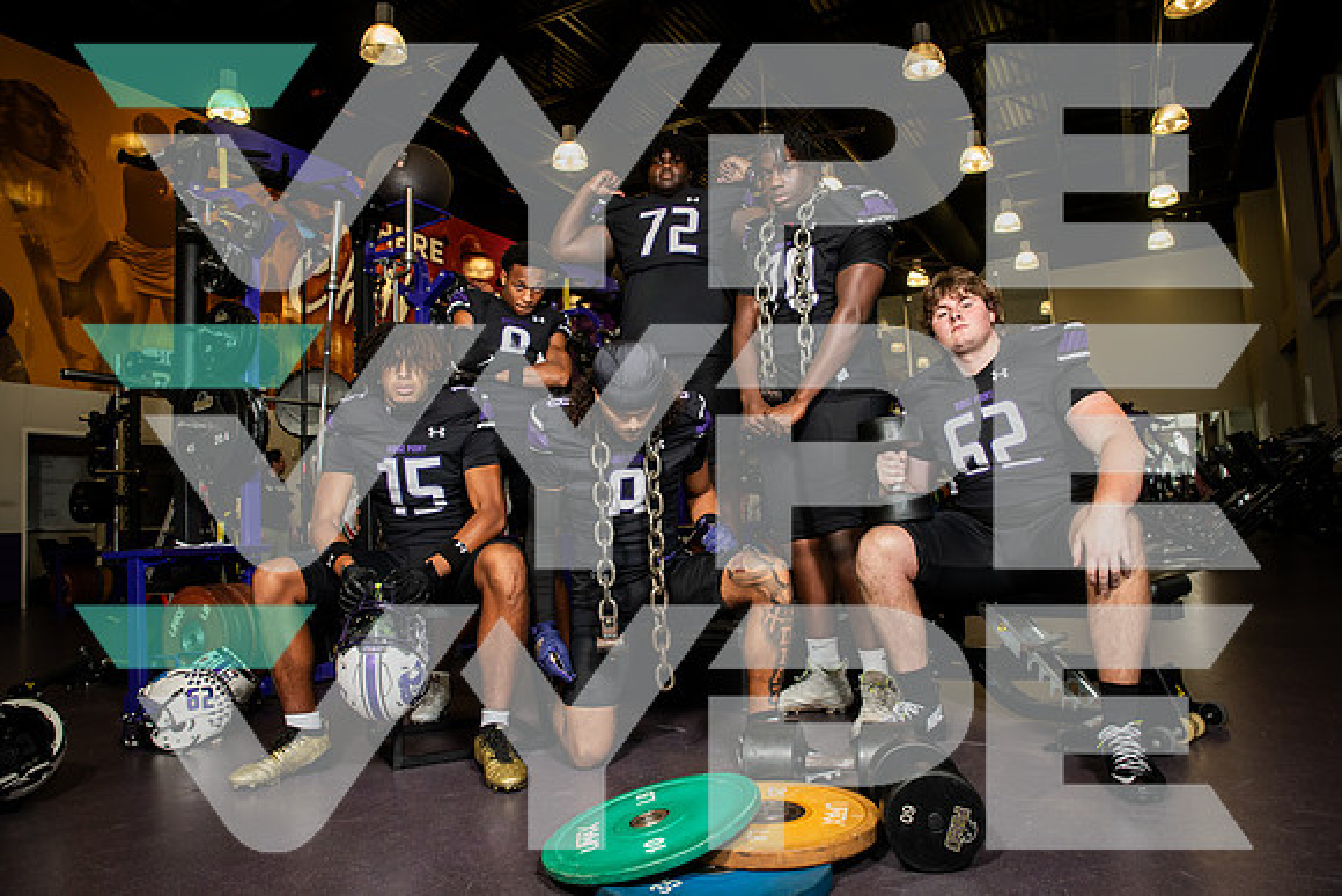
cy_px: 448
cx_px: 671
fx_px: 895
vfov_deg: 53.2
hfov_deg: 73.7
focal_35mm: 24
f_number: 5.6
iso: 500
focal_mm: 24
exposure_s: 1/250
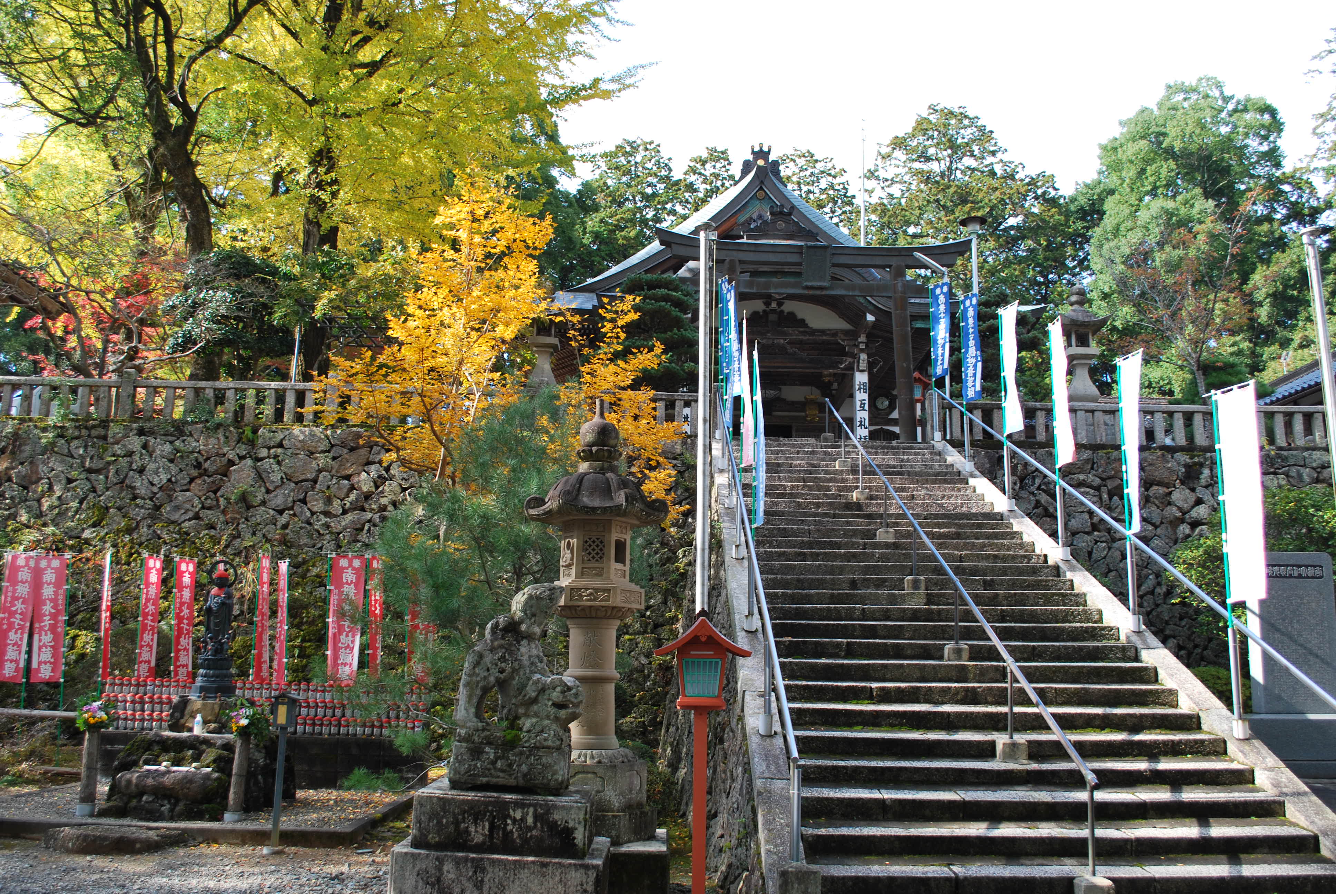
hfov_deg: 57.2
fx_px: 1226
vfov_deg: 40.1
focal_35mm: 33
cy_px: 447
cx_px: 668
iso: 100
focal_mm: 22
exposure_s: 1/100
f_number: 5.6
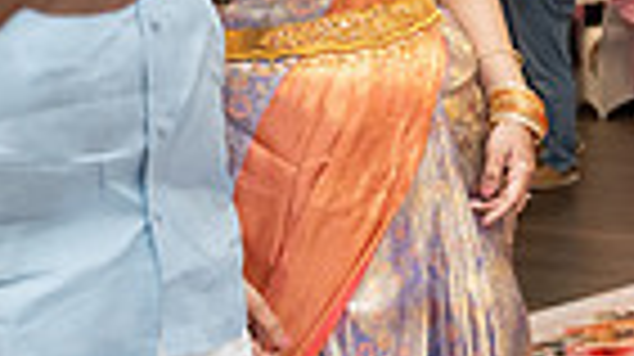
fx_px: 1965
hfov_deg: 15.8
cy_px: 155
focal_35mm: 117
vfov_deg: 10.3
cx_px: 1115
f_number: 3.2
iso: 1250
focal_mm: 25.5
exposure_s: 1/160
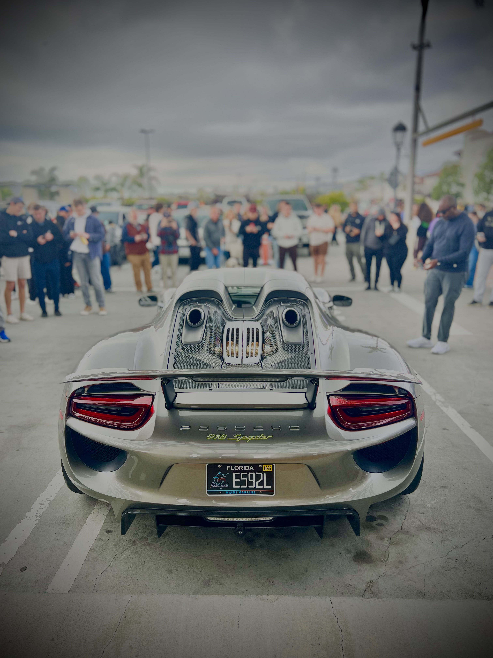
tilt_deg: -14.6
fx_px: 494
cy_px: 329
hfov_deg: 53.1
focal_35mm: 26
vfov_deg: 67.3
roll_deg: -0.9
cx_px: 246
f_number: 1.5
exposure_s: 1/775
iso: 50
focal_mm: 5.7
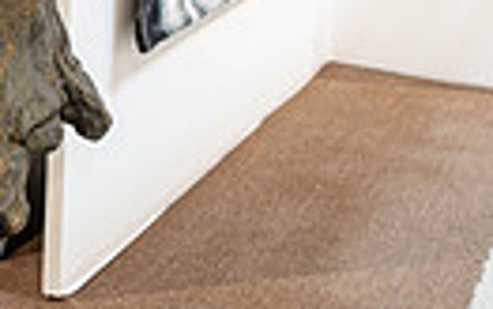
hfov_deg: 23.1
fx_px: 1129
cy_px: -234
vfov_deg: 14.0
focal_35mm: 84
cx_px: -60
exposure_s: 1/30
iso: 400
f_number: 2.8
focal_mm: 8.8
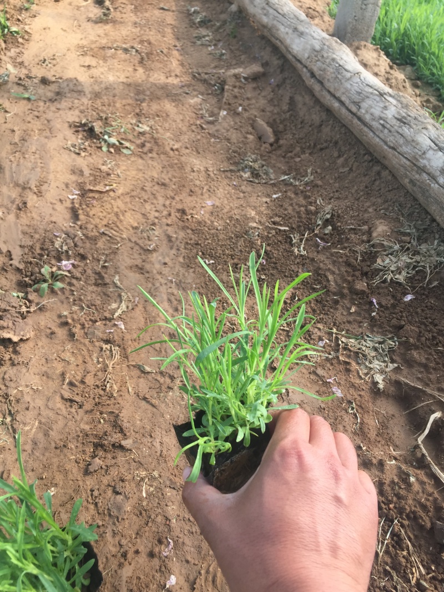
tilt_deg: -44.2
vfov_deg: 61.7
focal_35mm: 29
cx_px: 222
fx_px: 496
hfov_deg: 48.2
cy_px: 296
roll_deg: -7.7
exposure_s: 1/425
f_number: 2.2
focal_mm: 4.15
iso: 32
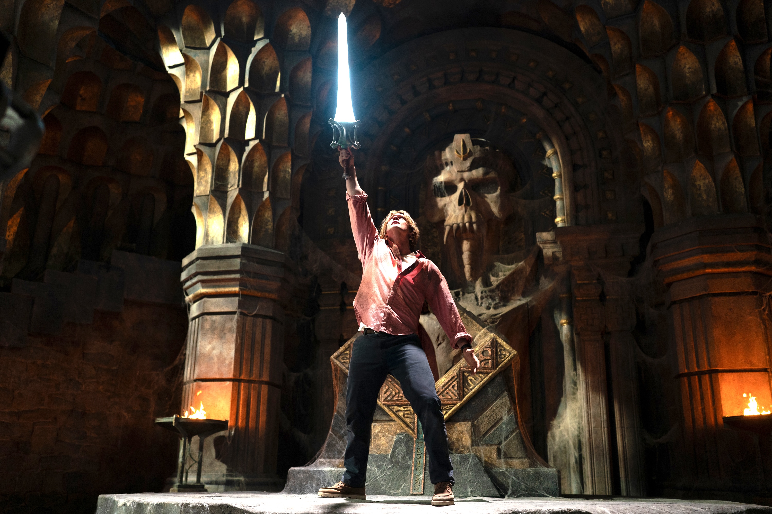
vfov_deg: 37.9
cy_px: 257
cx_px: 386
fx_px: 750
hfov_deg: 54.4
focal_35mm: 35
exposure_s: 1/160
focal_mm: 35
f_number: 2.5
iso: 1250
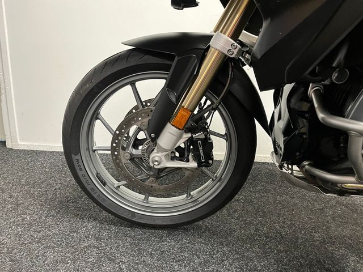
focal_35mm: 26
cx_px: 182
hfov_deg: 67.3
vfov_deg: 53.1
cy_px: 136
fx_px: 273
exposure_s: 1/50
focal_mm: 5.1
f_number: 1.6
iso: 500
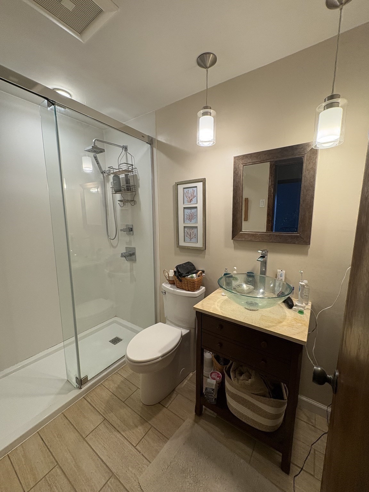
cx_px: 184
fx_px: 199
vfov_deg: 102.1
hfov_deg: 85.7
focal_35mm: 14
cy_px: 246
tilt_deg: -8.9
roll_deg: +0.4
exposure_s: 1/120
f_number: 2.2
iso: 250
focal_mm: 2.22
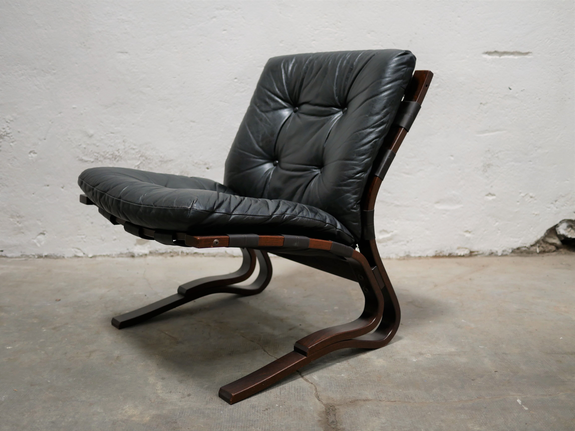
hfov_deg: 46.8
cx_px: 288
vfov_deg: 36.0
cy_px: 216
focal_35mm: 40
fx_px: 665
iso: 320
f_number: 1.7
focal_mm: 20
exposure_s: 1/60
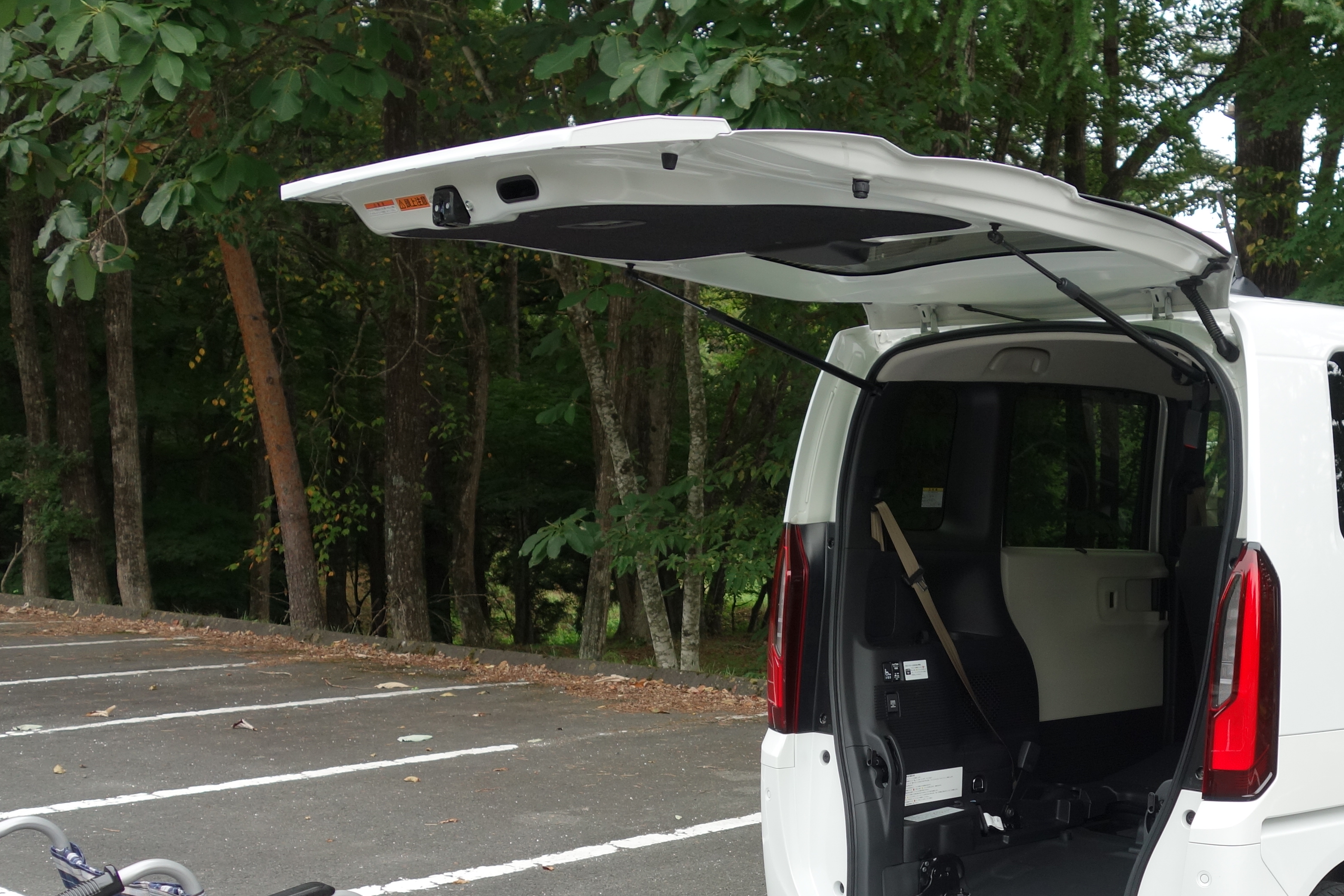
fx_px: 1829
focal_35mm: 49
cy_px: 713
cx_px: 997
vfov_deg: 27.0
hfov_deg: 39.3
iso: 125
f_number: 3.5
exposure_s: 1/100
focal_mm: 10.4
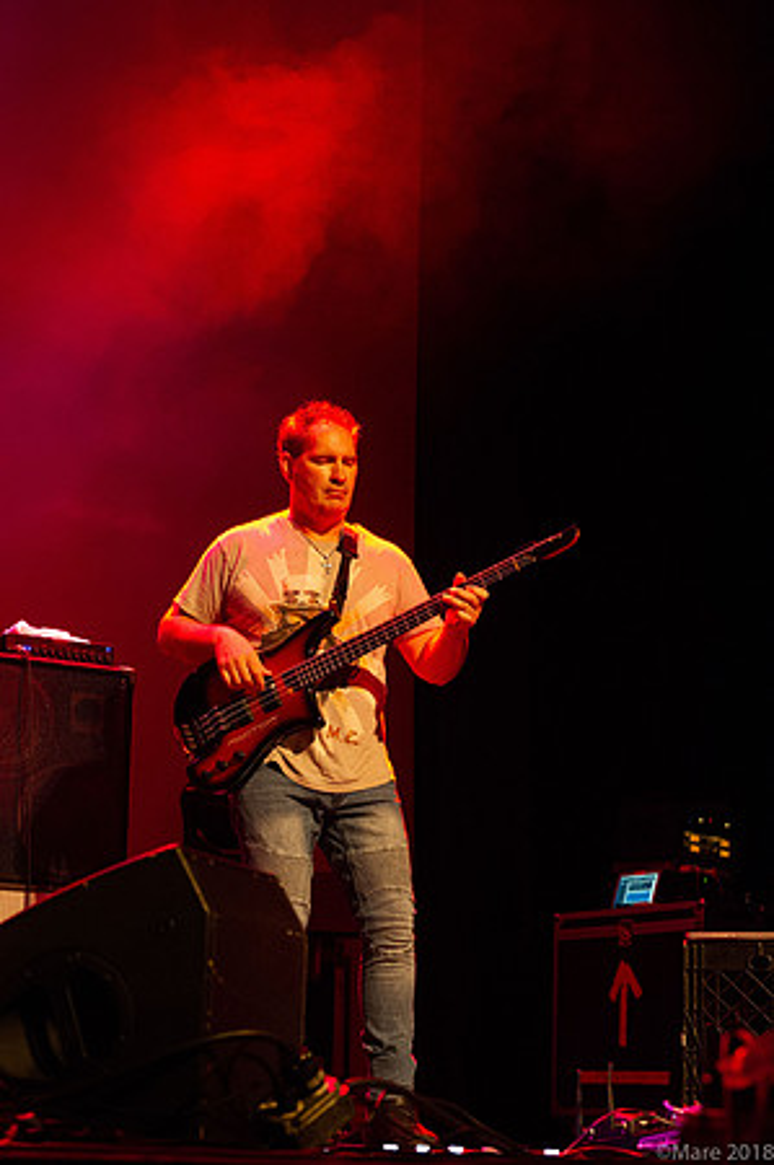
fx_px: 2909
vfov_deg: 22.6
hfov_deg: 15.2
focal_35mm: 90
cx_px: 387
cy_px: 582
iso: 8000
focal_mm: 90
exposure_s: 1/50
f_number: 6.3
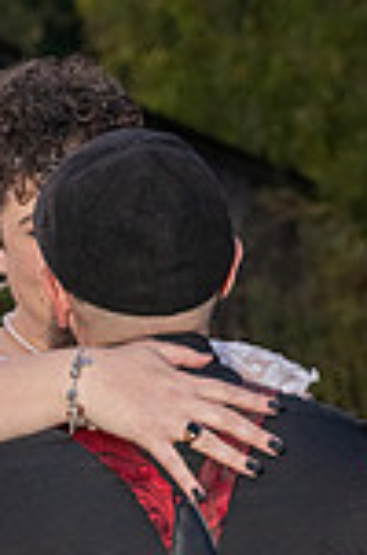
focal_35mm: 170
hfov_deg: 8.0
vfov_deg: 11.9
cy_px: 599
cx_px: 72
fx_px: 2611
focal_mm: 57
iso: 14400
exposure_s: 1/60
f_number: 4
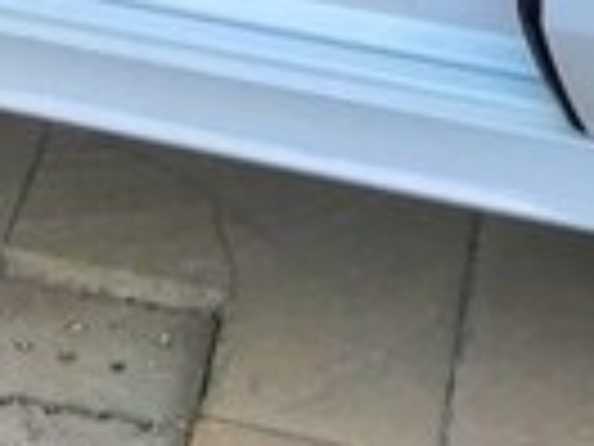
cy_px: -606
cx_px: -36
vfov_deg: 9.5
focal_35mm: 140
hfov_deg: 13.8
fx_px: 2402
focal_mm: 3.99
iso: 25
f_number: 1.8
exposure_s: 1/100
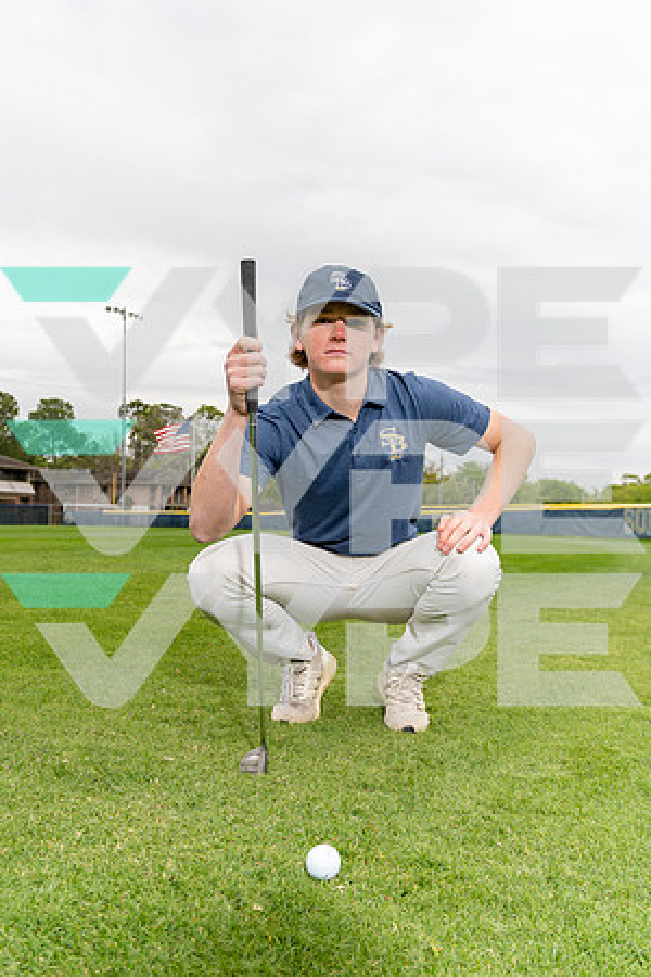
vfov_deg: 58.7
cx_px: 326
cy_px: 488
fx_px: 868
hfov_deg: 41.1
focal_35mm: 32
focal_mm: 32
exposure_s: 1/250
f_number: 5.6
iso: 100
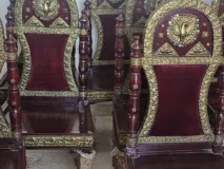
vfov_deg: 21.3
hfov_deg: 28.1
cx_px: 126
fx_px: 447
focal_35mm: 69
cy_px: 81
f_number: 1.7
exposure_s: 1/142
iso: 500
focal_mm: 6.3
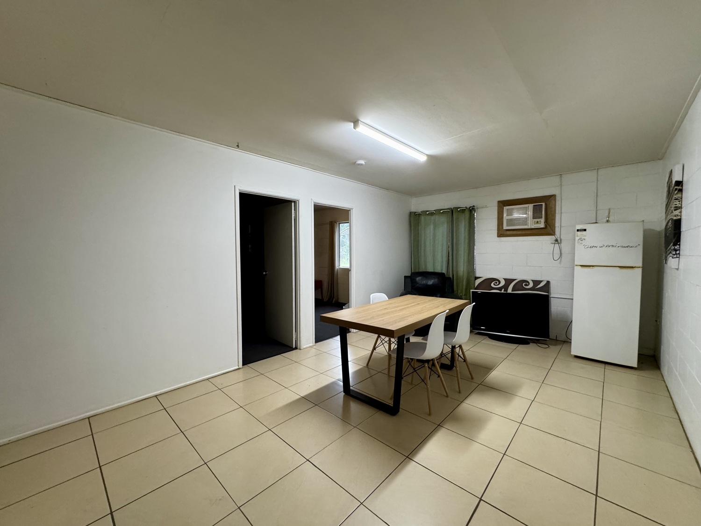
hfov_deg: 102.1
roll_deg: +1.8
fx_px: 284
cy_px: 263
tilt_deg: -1.3
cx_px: 350
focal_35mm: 14
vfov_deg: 85.7
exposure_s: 1/100
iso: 320
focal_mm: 2.22
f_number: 2.2
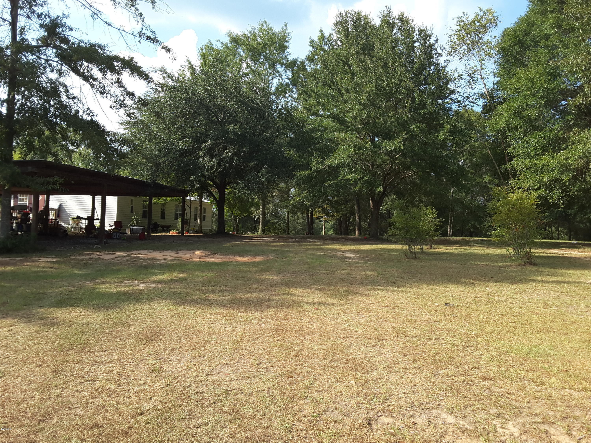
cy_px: 222
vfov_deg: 45.4
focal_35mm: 31
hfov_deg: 58.4
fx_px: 529
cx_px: 296
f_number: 1.9
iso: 40
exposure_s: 1/578
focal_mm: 2.9
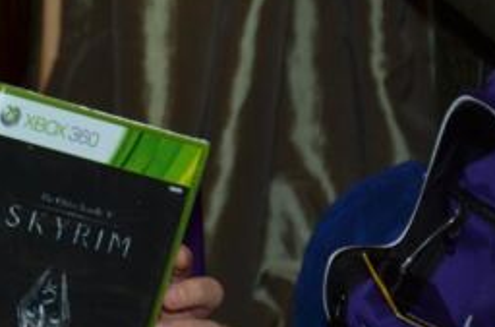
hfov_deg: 4.6
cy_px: 136
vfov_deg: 3.0
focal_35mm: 450
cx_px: -99
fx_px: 6168
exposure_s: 1/60
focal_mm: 120
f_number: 5.3
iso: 100
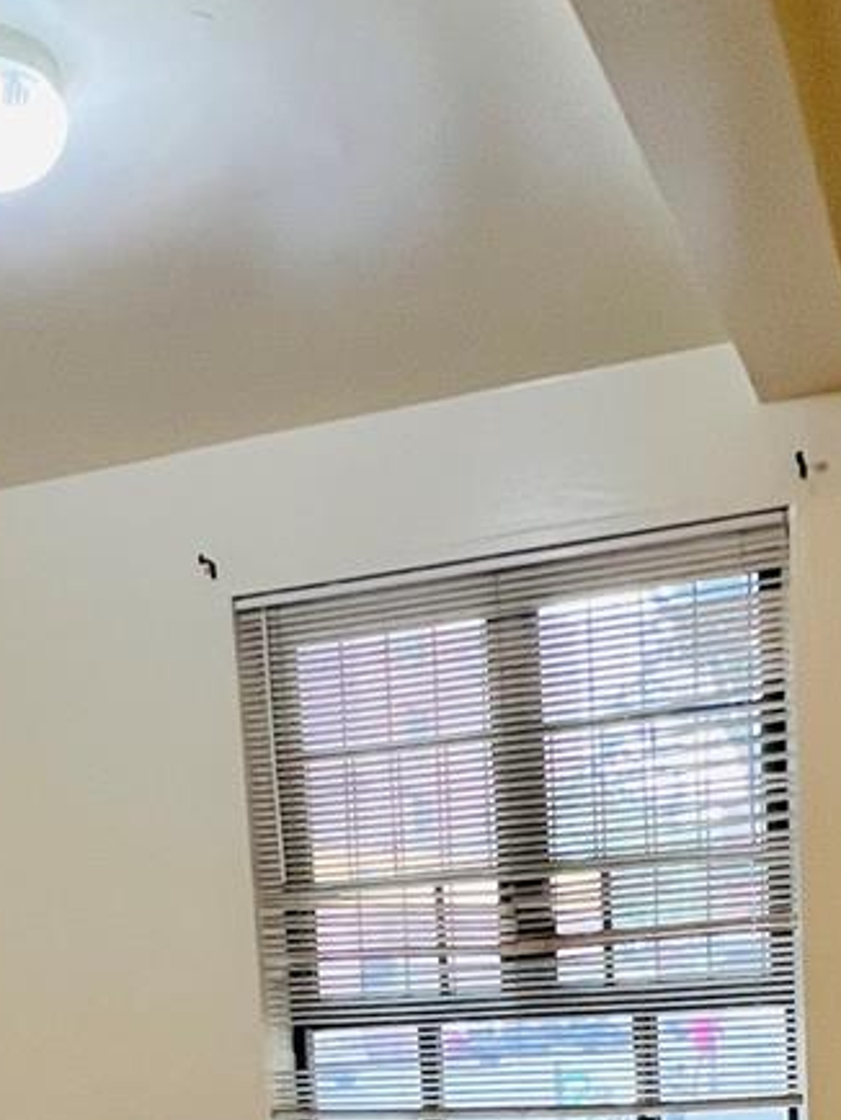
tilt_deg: -5.9
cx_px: 377
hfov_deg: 31.5
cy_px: 1156
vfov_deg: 36.4
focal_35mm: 46
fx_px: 1489
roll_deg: +3.2
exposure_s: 1/60
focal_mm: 1.57
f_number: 1.8
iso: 250
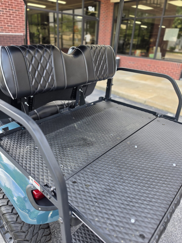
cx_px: 91
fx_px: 161
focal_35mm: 23
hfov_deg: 58.9
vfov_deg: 73.9
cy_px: 122
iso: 50
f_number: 1.4
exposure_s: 1/180
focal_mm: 6.5
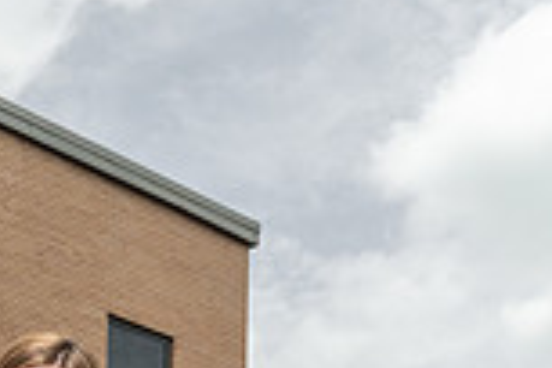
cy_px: 761
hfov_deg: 22.5
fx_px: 1349
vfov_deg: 13.2
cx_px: 36
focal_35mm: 88
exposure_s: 1/160
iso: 100
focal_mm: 30
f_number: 8
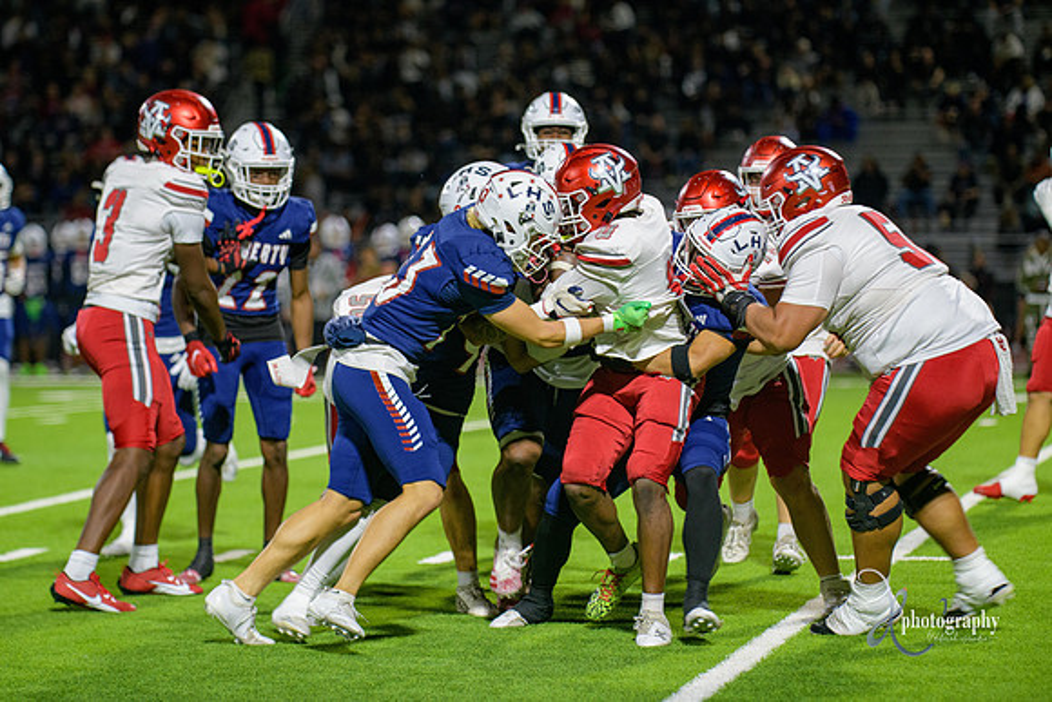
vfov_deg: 8.6
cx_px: 526
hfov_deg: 12.8
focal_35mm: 160
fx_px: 4676
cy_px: 351
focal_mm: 160
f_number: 2.8
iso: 2000
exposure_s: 1/250
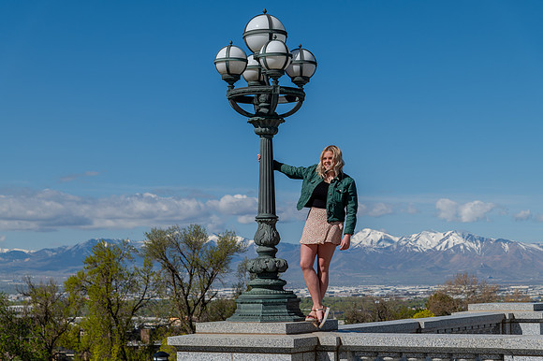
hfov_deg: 28.8
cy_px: 180
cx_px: 272
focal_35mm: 70
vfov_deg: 19.4
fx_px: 1058
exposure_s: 1/640
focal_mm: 70
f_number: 6.3
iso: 125
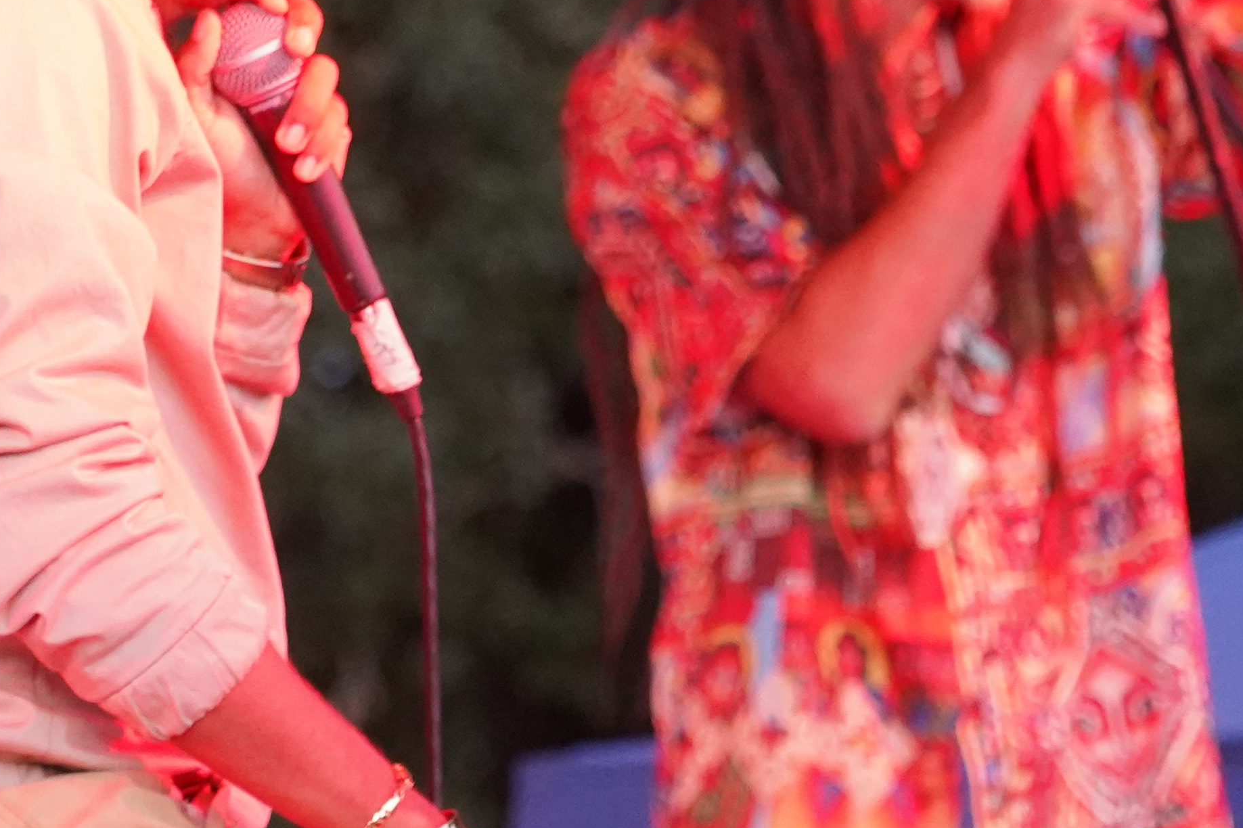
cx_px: 331
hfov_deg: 6.0
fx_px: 11840
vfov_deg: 4.0
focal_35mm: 343
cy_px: -64
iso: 5000
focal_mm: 105
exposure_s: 1/160
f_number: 4
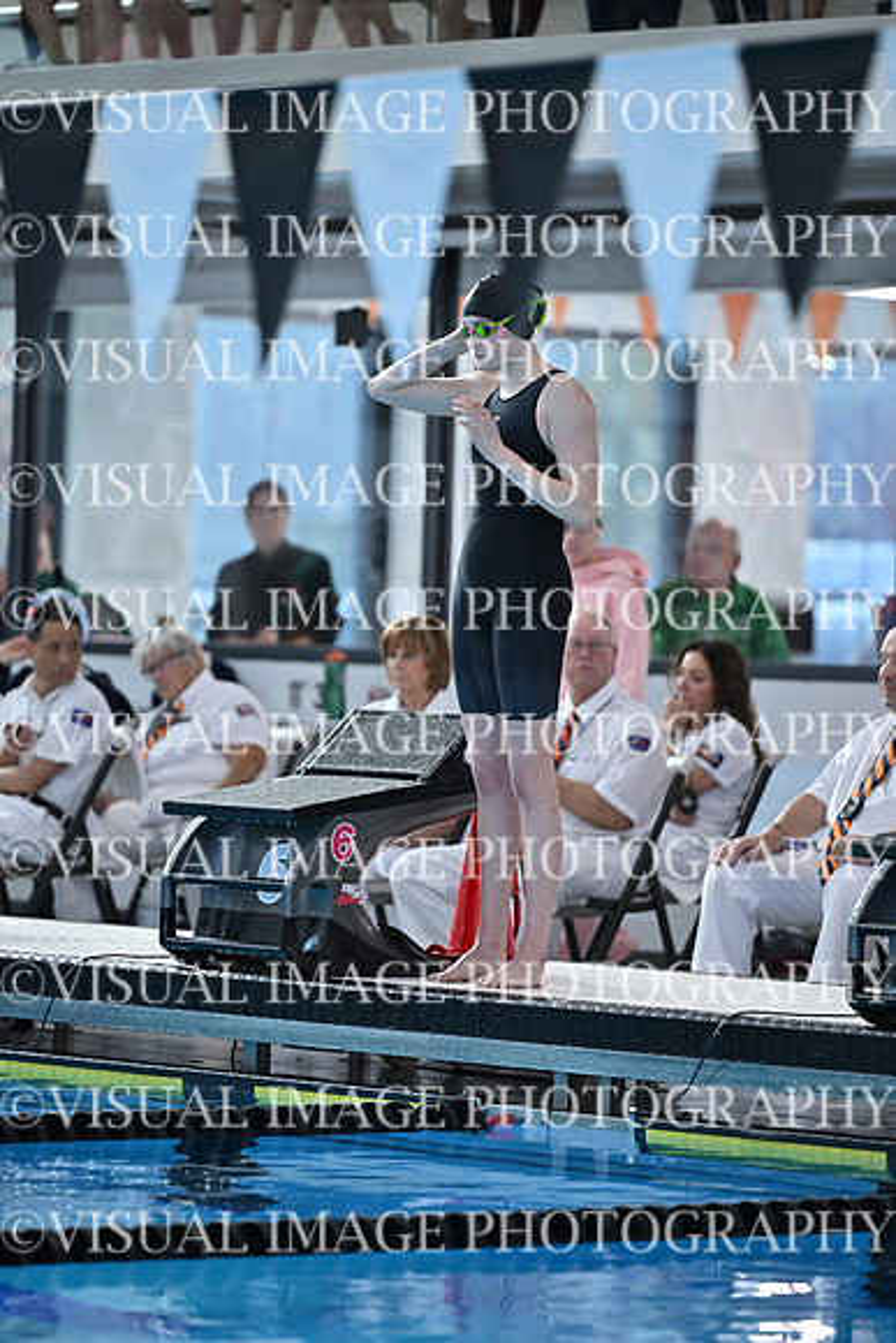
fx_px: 7462
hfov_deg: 6.9
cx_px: 448
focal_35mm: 200
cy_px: 672
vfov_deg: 10.3
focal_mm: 200
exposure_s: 1/800
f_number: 2.8
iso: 800
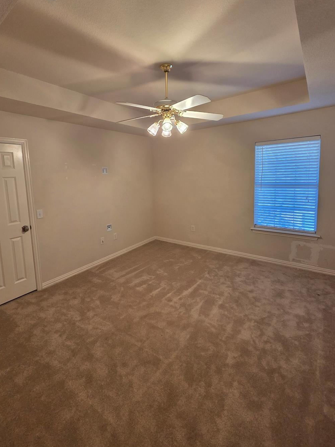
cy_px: 197
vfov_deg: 97.7
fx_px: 194
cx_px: 163
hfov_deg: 81.7
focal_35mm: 15
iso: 160
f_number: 2.2
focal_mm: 2.2
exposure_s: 1/60
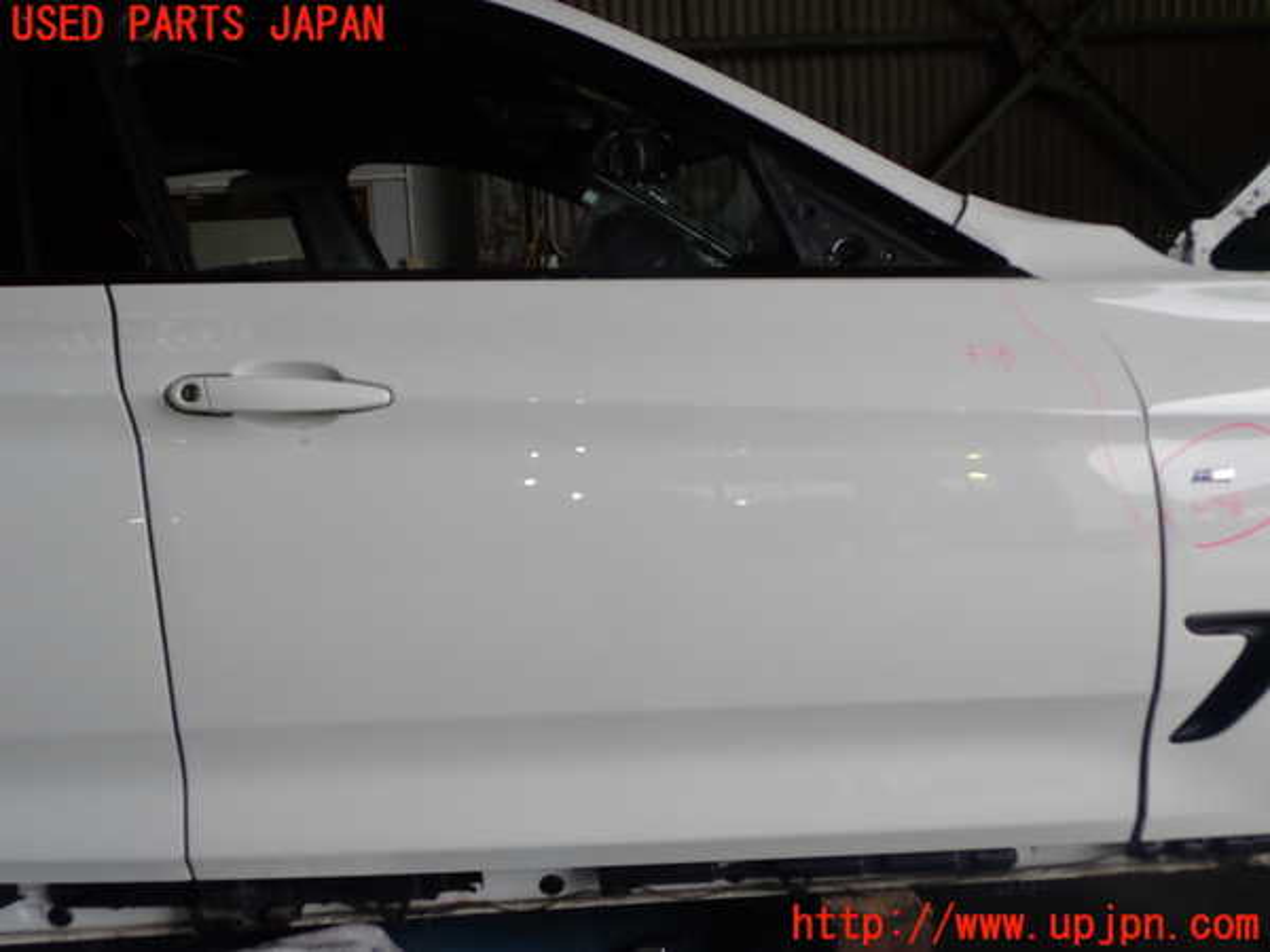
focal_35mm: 30
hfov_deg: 60.0
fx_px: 1101
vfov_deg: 46.8
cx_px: 635
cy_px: 476
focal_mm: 5.4
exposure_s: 1/60
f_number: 3.2
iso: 100
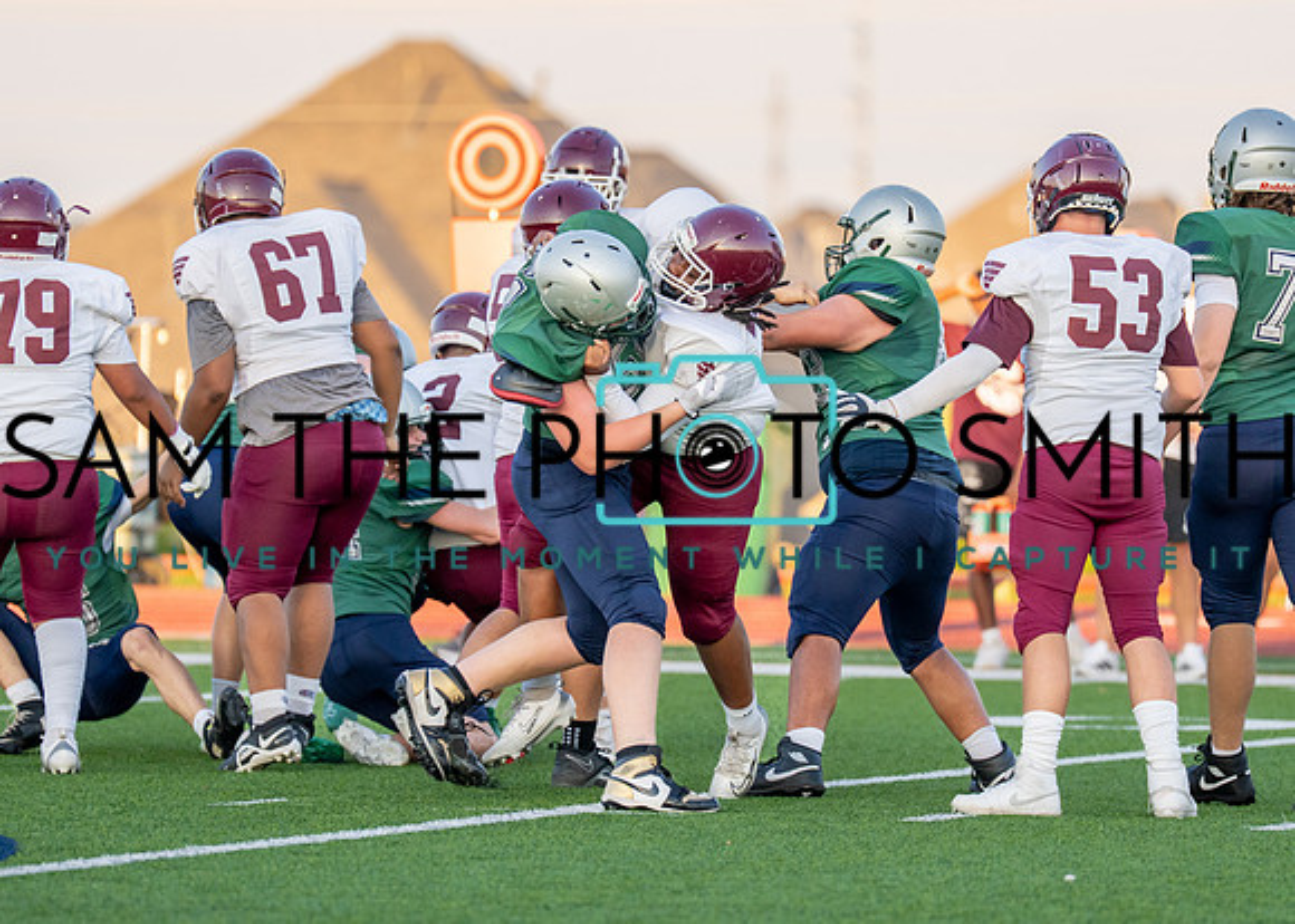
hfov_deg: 5.4
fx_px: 13706
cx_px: 627
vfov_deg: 3.9
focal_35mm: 373
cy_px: 470
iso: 400
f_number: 2.8
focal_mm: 200
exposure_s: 1/1250
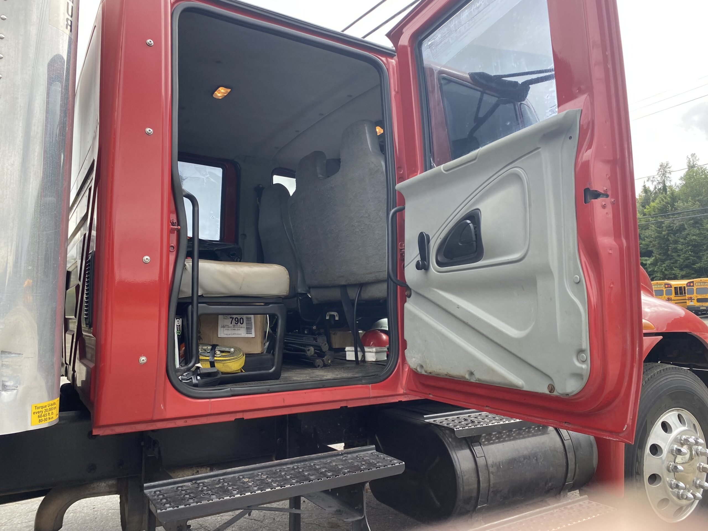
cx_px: 354
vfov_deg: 53.1
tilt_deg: +5.4
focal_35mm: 26
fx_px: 532
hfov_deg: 67.3
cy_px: 266
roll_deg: +1.3
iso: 32
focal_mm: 4.25
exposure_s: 1/408
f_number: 1.8
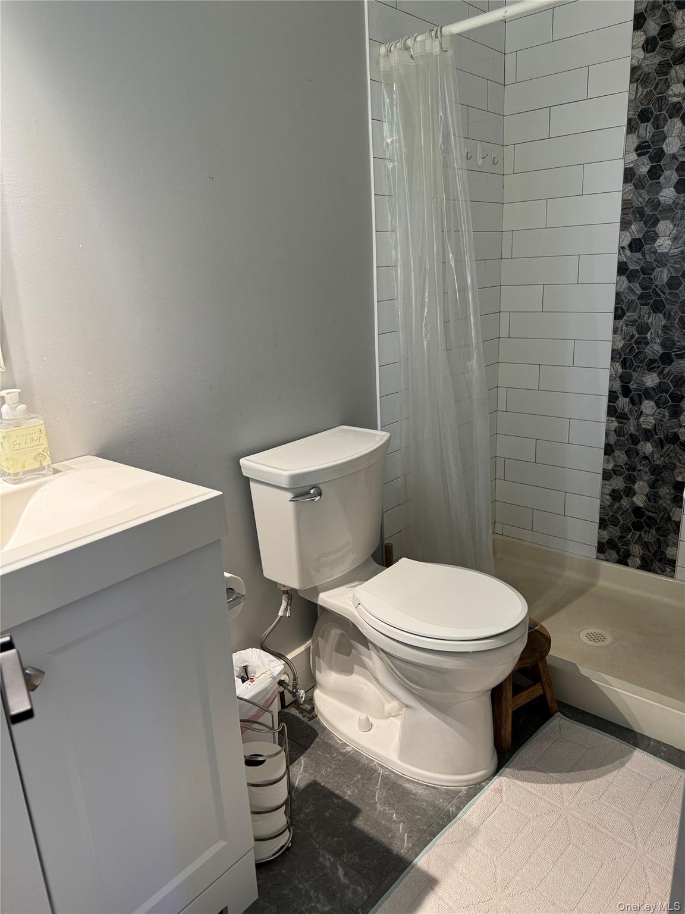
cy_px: 457
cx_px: 342
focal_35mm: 24
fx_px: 633
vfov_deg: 71.6
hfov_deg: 56.8
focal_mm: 6.76
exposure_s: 1/60
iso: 160
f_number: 1.78
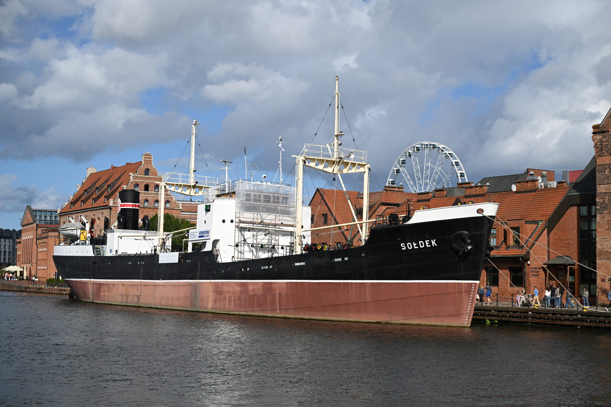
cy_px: 204
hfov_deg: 38.2
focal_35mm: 52
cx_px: 306
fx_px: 883
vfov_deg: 26.0
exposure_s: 1/8000
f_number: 4
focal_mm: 52
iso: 400
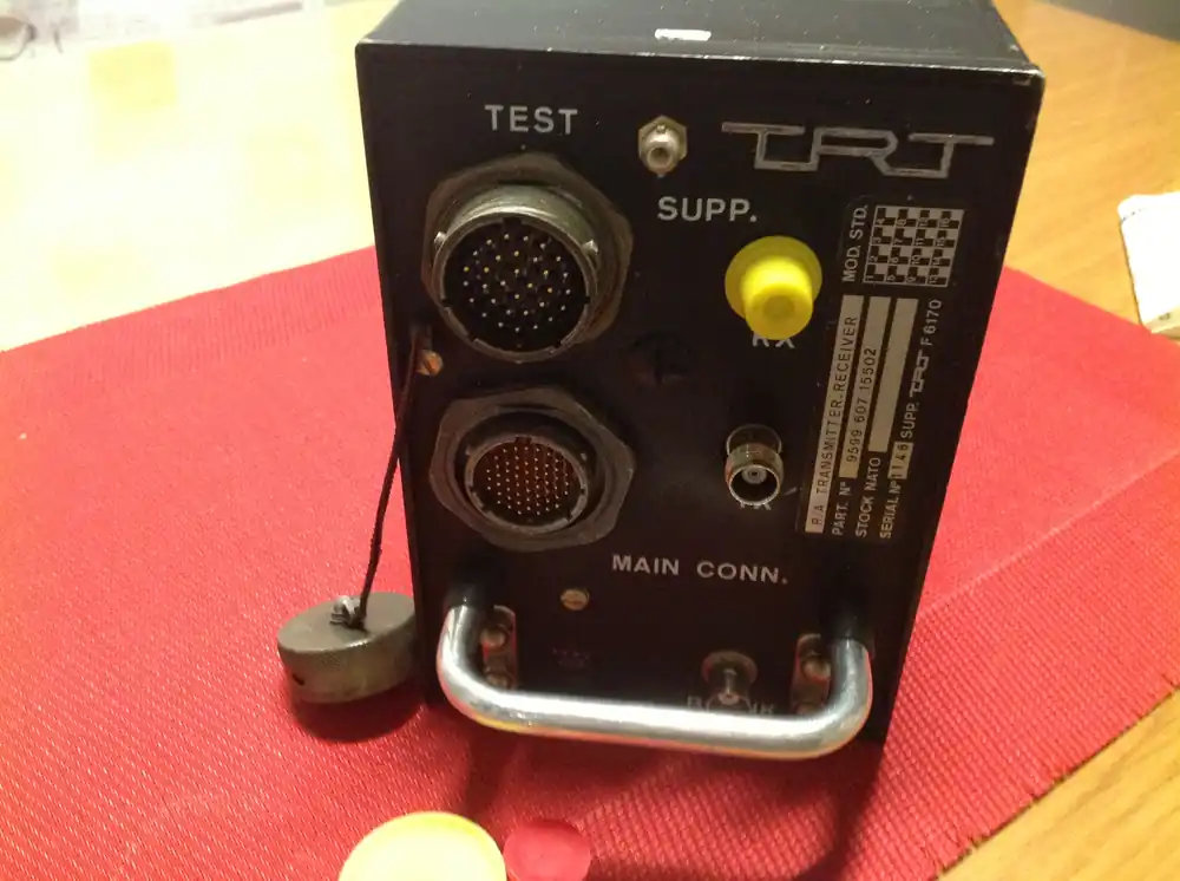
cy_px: 440
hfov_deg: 52.7
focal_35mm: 35
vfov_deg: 40.6
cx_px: 590
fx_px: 1191
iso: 500
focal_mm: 4.28
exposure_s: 1/15
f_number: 2.4
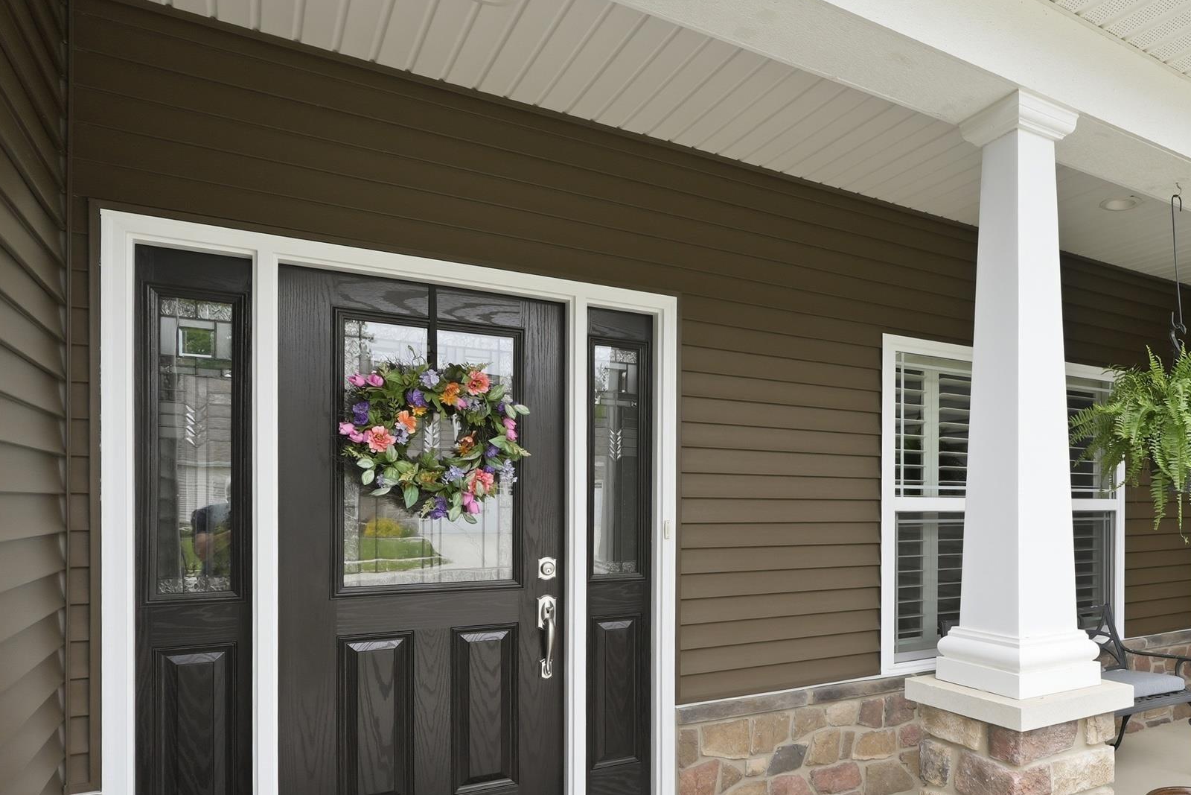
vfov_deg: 50.7
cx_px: 877
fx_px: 827
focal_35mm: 25
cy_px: 507
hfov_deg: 67.5
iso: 100
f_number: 4.5
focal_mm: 11
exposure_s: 1/250
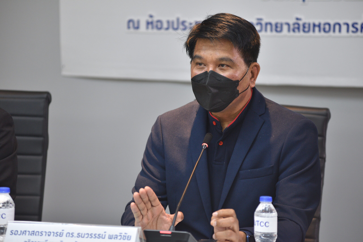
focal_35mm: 200
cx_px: 182
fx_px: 2017
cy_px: 121
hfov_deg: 10.3
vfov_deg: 6.9
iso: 1250
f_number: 3.2
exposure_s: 1/160
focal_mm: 200
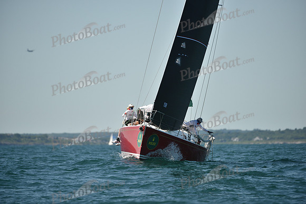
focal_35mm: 400
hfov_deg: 5.2
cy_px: 102
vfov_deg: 3.4
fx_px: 3401
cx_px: 153
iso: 250
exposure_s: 1/2500
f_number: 4.5
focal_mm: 400
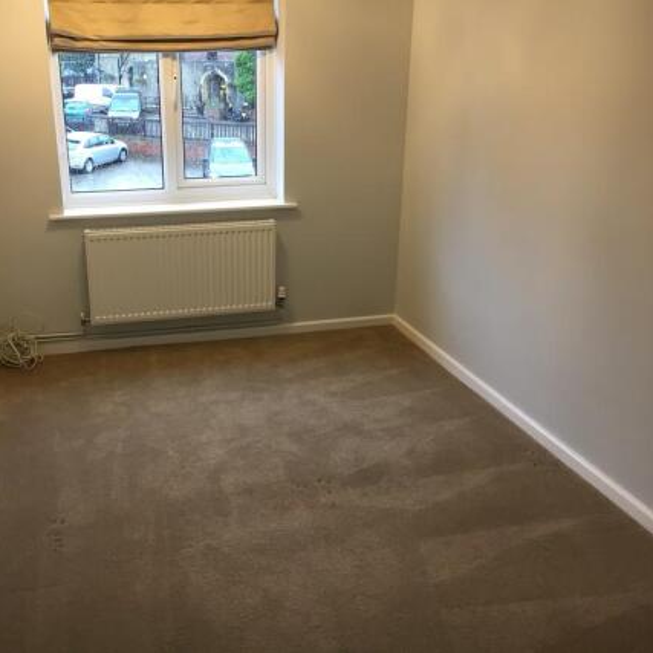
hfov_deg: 46.8
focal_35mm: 35
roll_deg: +1.8
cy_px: 320
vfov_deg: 47.2
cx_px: 245
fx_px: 747
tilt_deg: -19.1
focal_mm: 4.15
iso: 100
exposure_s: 1/33
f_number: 2.2
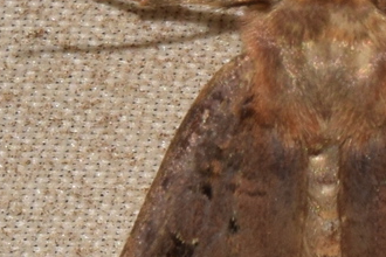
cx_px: 301
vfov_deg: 2.3
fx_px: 6540
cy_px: 207
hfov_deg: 3.4
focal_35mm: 610
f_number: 14
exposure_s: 1/160
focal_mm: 140
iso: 200
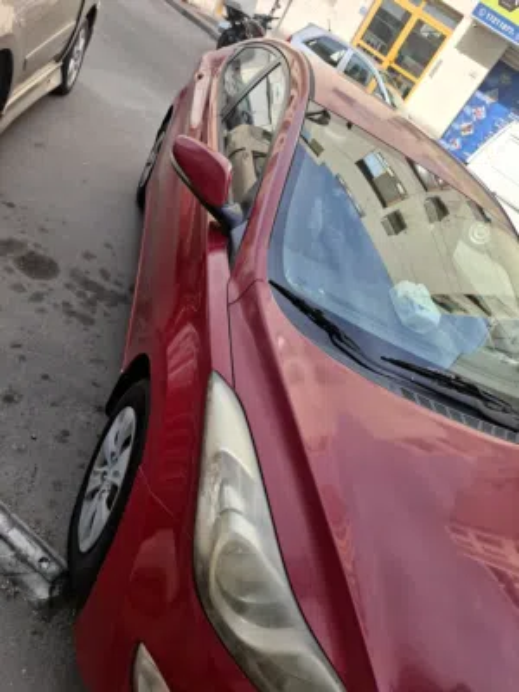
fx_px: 460
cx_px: 260
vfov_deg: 73.9
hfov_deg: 58.9
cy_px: 346
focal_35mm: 23
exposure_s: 1/1181
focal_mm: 5.54
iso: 50
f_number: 1.8
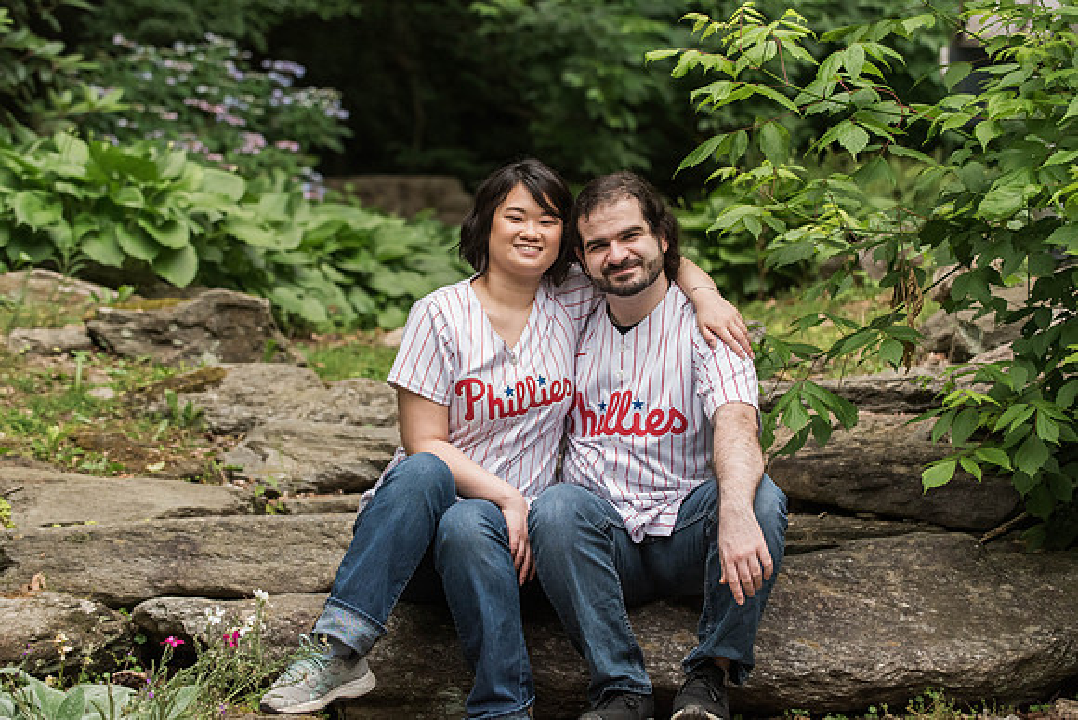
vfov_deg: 13.7
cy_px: 347
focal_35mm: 100
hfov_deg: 20.4
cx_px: 541
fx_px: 2993
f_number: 4
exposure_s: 1/1250
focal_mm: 95
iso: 2000
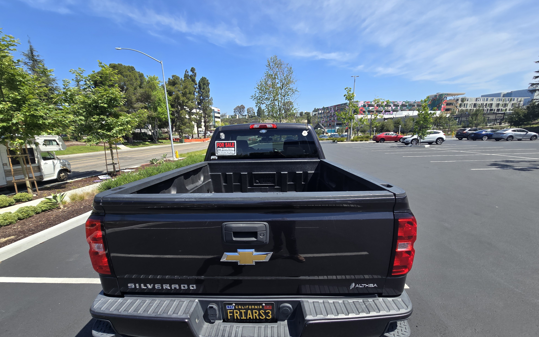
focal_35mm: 14
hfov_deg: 105.3
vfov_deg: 78.4
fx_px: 206
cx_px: 268
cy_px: 184
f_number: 2.2
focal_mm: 2.2
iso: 50
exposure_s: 1/1395
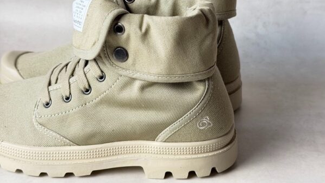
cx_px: 162
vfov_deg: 17.2
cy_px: 83
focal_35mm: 70
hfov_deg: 30.2
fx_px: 603
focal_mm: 6.76
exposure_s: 1/100
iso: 160
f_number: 1.78
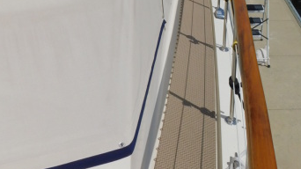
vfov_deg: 26.3
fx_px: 351
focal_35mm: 44
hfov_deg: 45.9
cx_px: 194
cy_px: 22
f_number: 6
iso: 125
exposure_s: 1/1500
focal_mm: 4
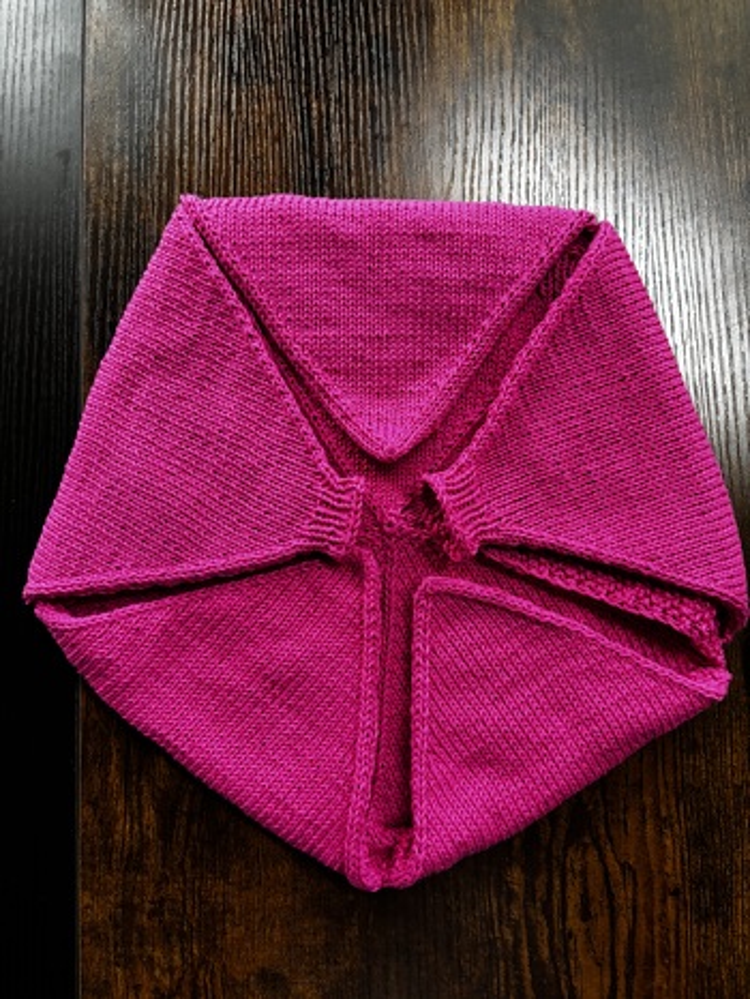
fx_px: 750
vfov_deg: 67.3
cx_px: 375
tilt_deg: -86.6
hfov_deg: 53.1
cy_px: 500
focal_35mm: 26
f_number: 1.6
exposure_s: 1/50
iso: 400
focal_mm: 5.96
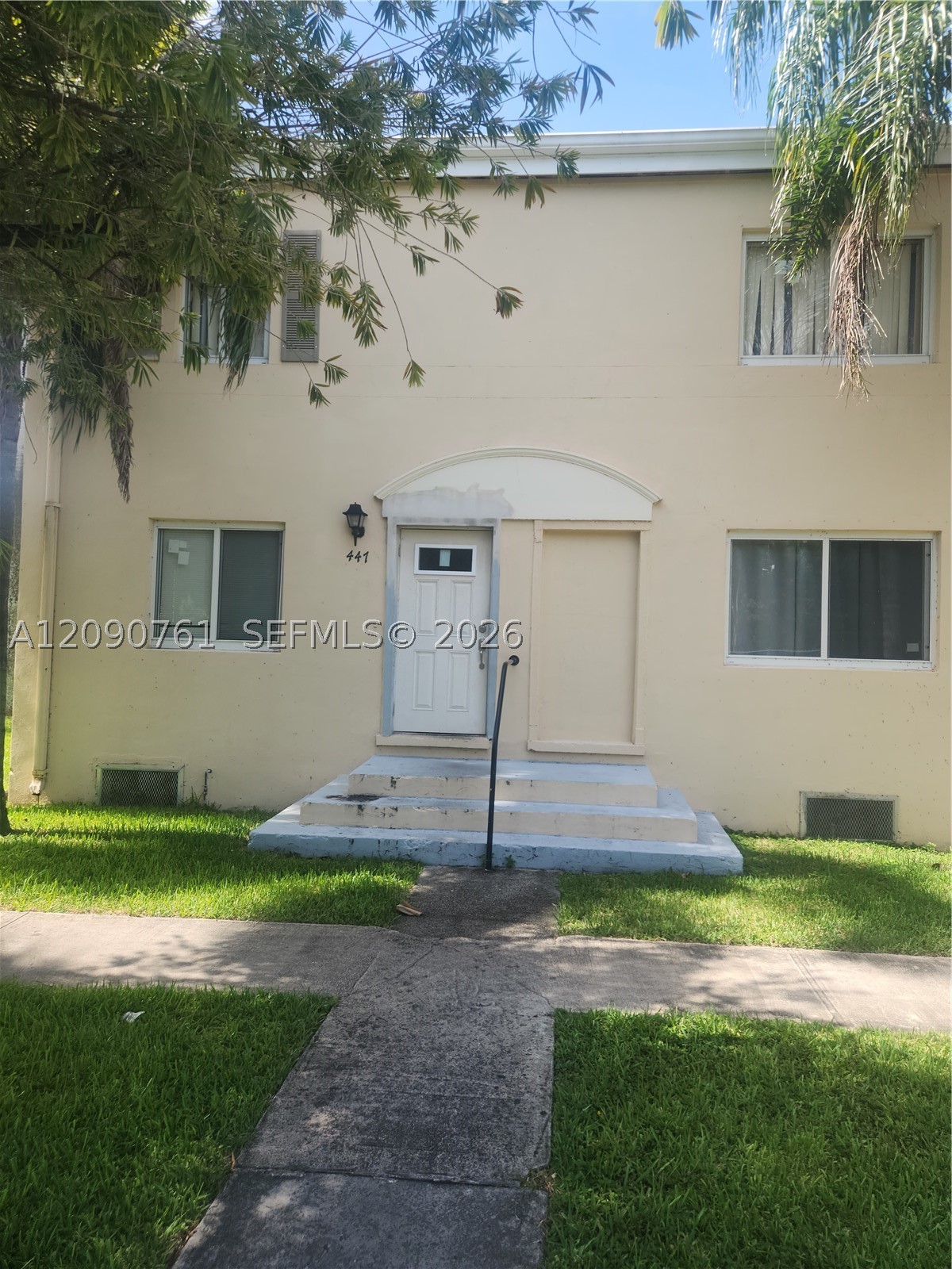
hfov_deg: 58.9
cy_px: 634
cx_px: 476
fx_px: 843
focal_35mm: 23
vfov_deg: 73.9
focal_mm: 5.4
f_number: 1.8
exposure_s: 1/395
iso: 20
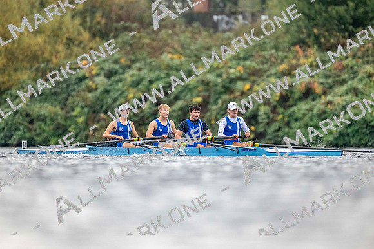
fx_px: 6234
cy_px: 124
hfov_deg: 3.4
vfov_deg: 2.3
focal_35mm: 600
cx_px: 187
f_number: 4
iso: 3600
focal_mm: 600
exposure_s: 1/2500
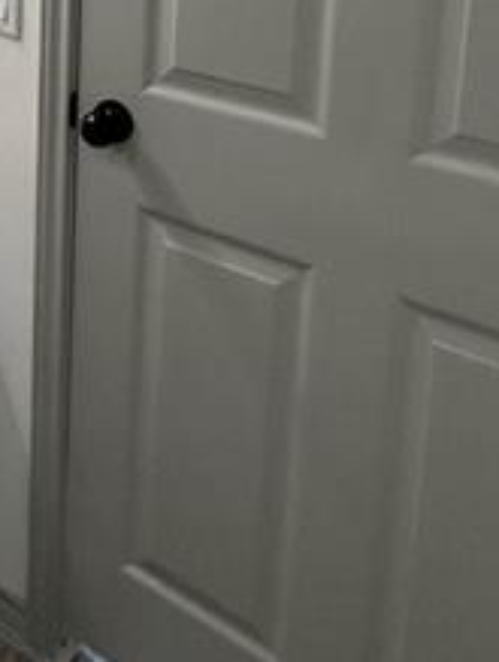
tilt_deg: -9.5
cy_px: -79
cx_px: -100
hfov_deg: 26.5
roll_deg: -0.2
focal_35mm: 49
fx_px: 939
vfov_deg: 33.5
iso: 100
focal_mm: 2.22
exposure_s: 1/120
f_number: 2.2
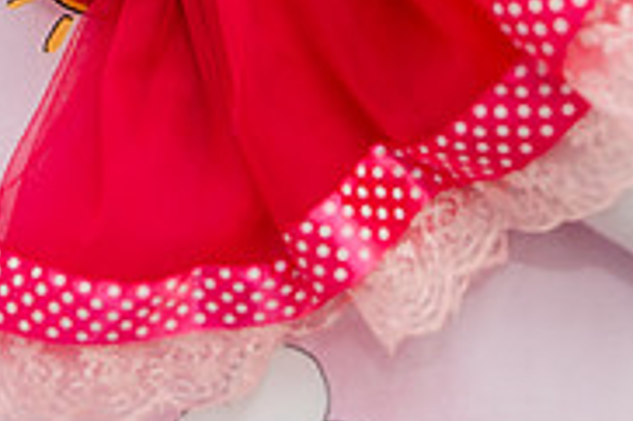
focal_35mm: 133
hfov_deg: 15.4
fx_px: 2336
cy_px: -323
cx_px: 180
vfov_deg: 9.8
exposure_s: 1/250
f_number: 3.2
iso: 250
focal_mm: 35
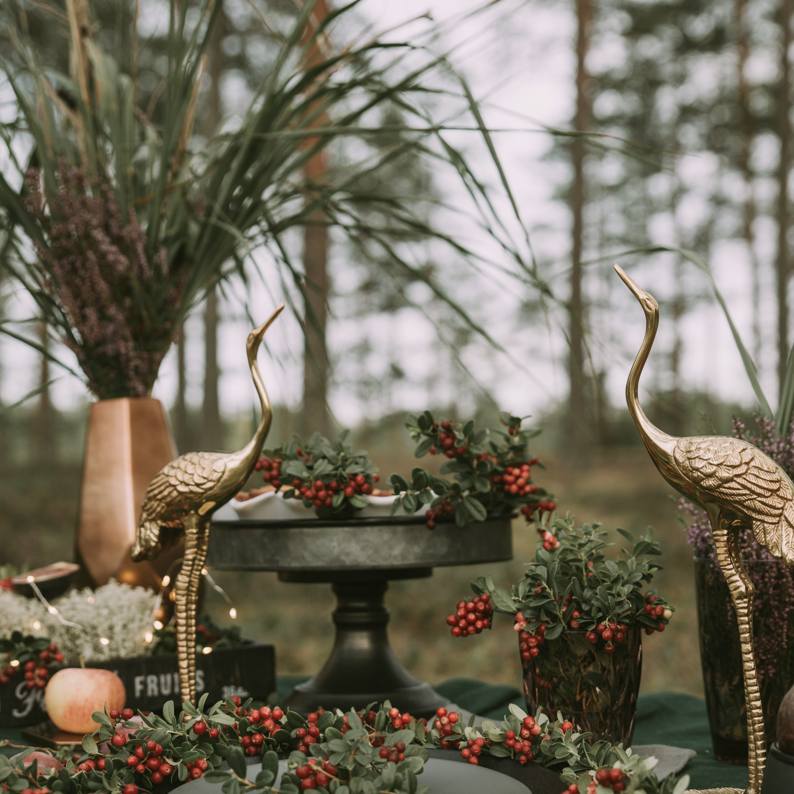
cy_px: 548
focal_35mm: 62
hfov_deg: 27.7
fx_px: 1609
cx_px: 400
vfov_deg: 27.5
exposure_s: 1/250
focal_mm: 48
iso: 320
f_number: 4
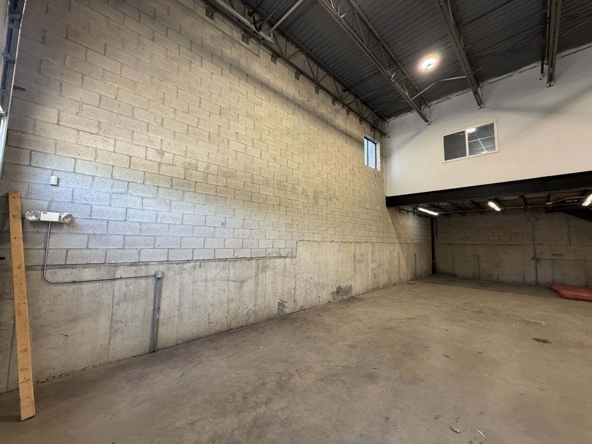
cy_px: 222
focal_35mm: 14
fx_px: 239
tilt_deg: +7.3
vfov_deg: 85.7
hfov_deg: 102.1
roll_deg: +0.5
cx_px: 296
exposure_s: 1/121
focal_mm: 2.22
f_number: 2.2
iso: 250
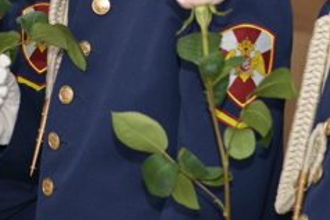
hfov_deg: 7.6
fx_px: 2458
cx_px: -1
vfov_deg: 5.1
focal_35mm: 268
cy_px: -80
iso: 640
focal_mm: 85
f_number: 3.5
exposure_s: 1/250
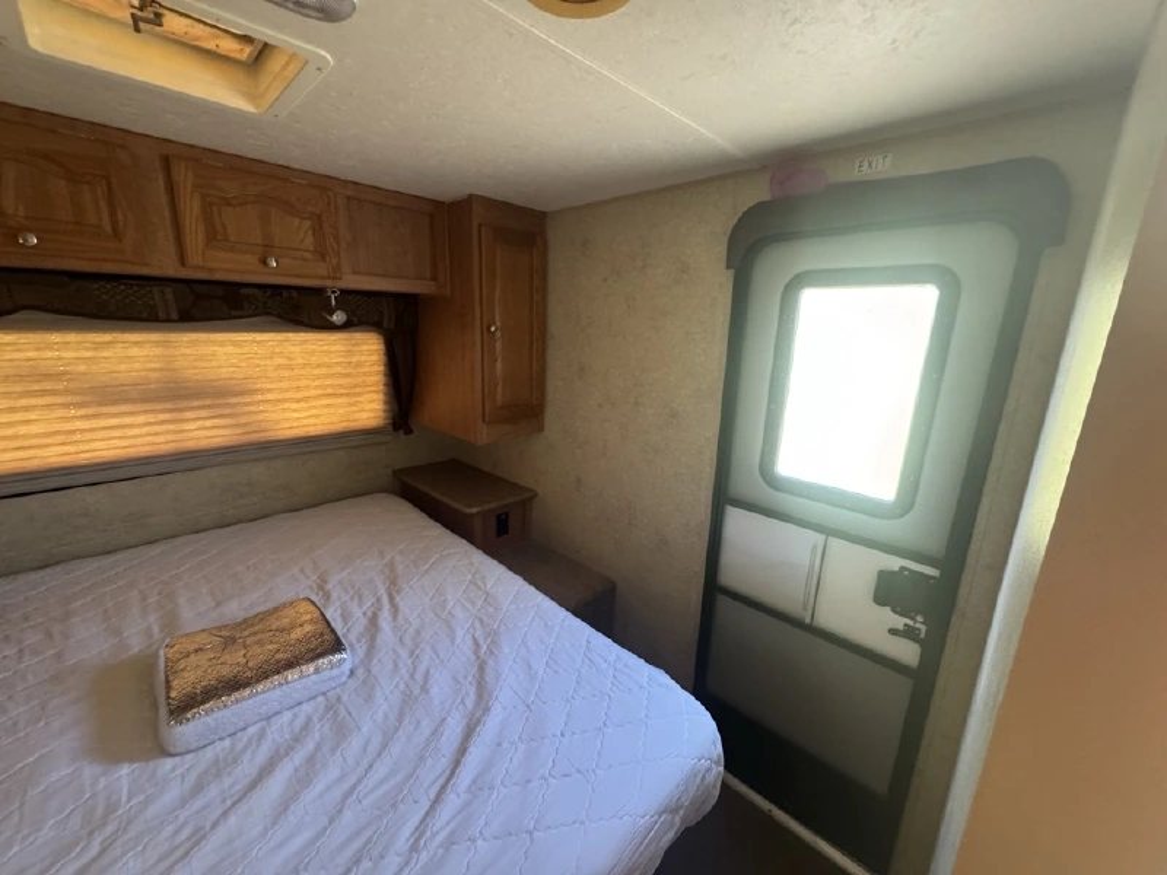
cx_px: 584
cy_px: 438
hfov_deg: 102.1
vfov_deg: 85.7
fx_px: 472
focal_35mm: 14
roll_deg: -2.4
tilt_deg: -16.6
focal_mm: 2.22
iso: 320
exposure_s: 1/60
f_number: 2.2
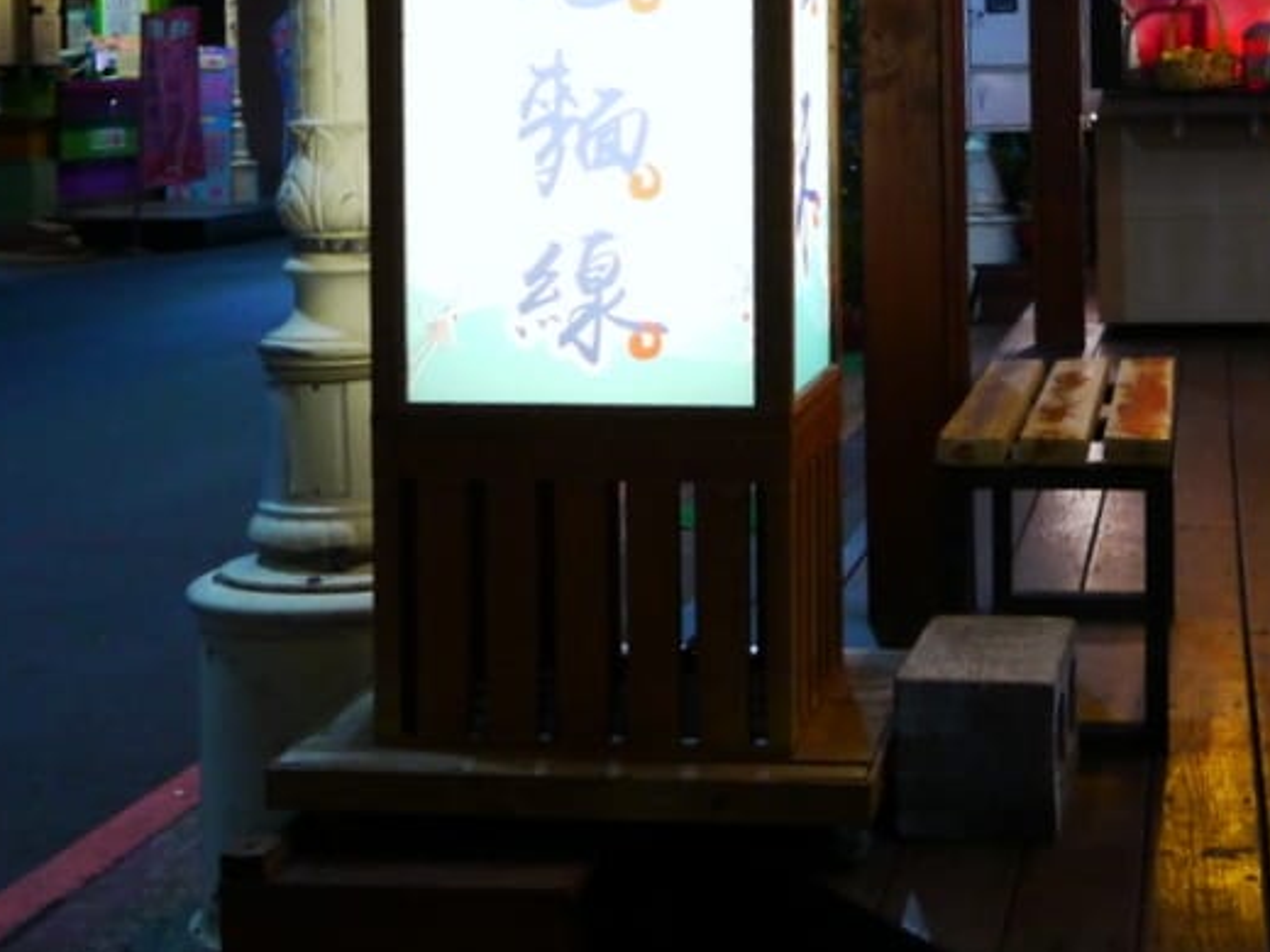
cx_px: 828
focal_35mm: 67
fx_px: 2458
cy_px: 146
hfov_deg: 28.8
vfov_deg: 21.6
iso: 800
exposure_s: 1/50
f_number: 4
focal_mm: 17
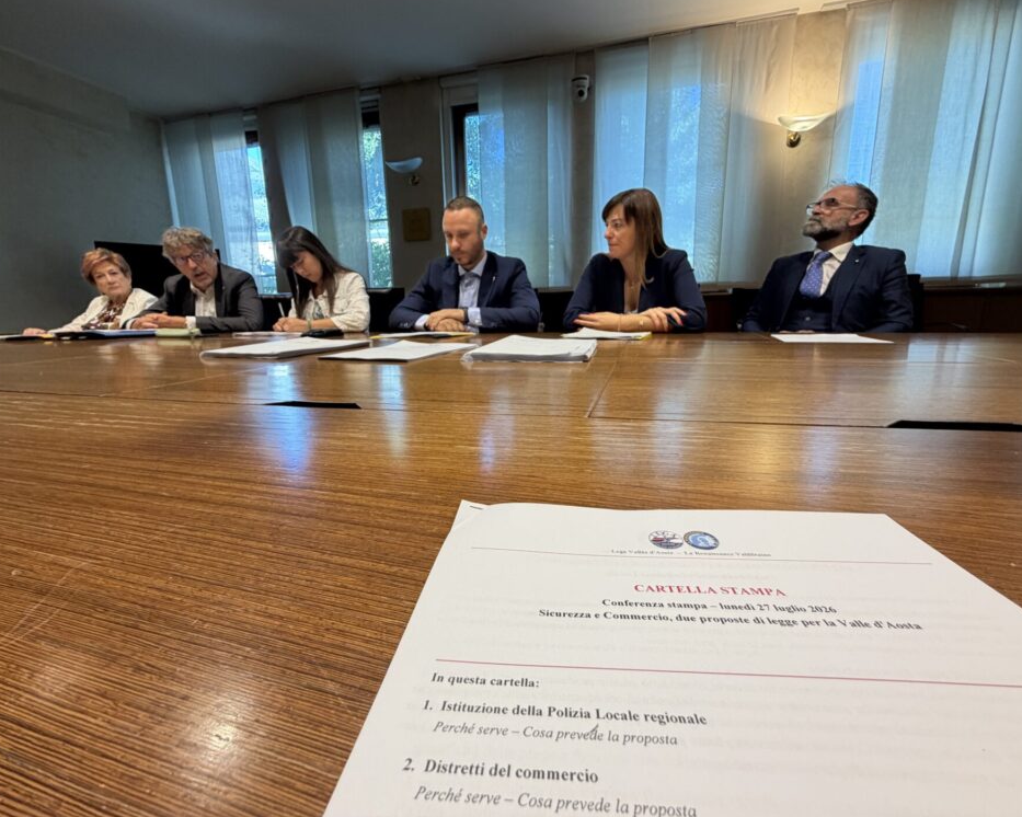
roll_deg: +1.3
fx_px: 454
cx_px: 526
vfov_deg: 84.0
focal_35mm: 15
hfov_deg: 96.8
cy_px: 398
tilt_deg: -10.7
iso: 200
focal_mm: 2.22
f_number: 2.2
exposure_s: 1/100
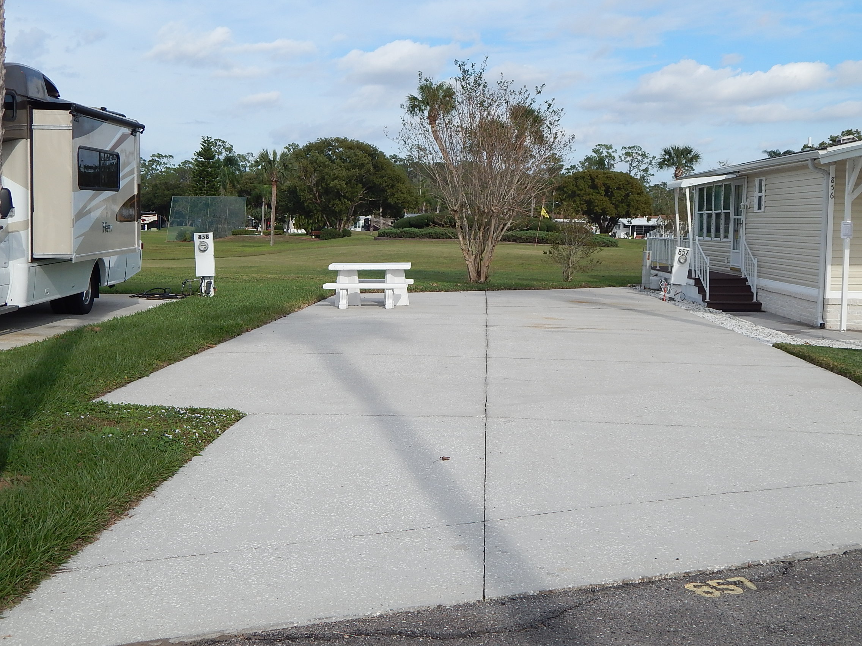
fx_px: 1071
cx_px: 431
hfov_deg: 43.9
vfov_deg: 33.6
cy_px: 323
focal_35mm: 43
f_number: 7.1
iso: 125
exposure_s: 1/400
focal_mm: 7.7
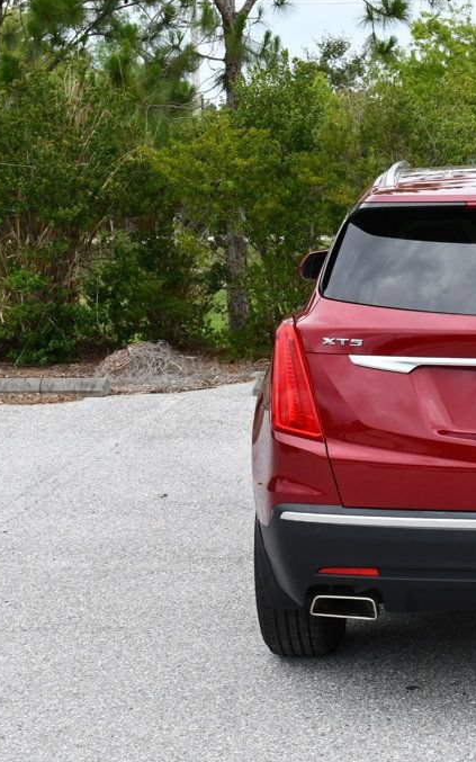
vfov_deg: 27.9
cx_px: 508
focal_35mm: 74
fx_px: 1536
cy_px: 382
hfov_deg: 17.1
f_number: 8
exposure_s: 1/250
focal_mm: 24
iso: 180
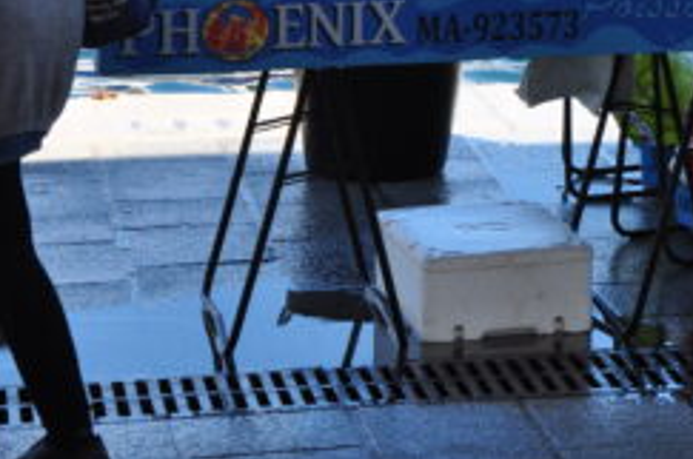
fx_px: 3581
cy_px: -170
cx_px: 927
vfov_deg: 7.2
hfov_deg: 10.8
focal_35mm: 186
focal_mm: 45
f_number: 10
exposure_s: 1/320
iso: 400
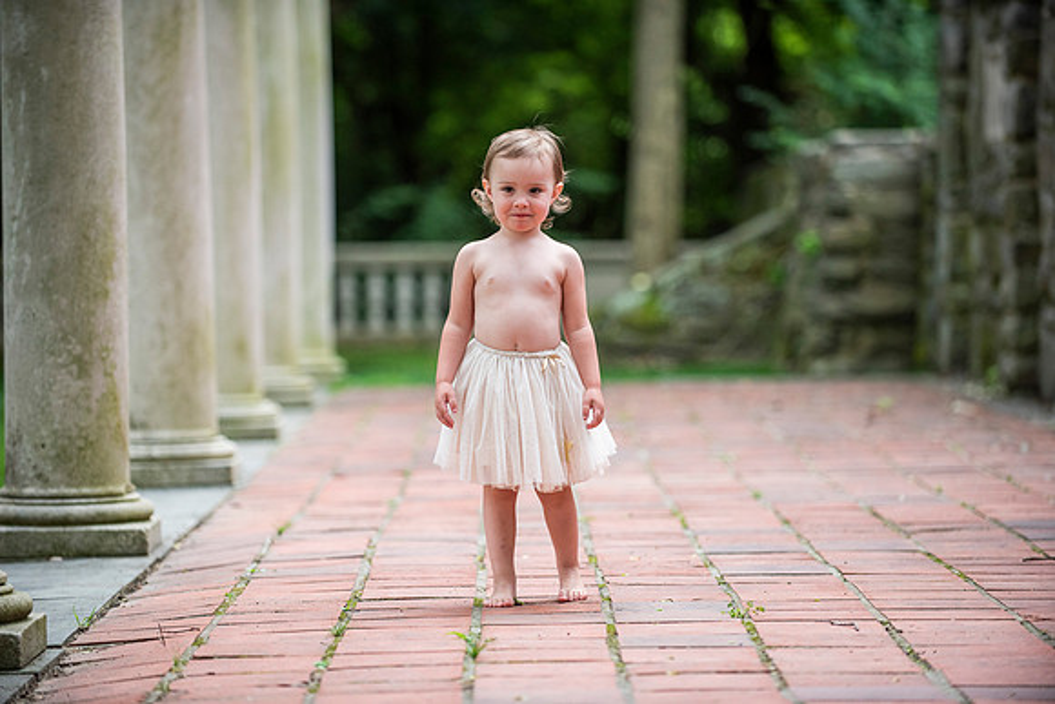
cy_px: 352
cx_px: 528
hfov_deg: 13.2
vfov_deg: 8.9
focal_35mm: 155
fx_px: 4543
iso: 640
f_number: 2.8
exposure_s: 1/1600
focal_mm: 155
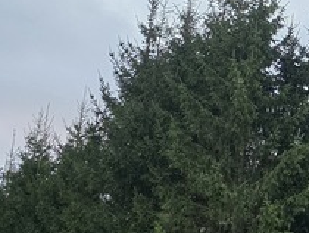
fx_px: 1001
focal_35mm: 112
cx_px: 574
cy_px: 122
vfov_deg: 13.2
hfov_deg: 15.0
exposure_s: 1/180
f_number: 1.7
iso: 160
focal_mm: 6.3
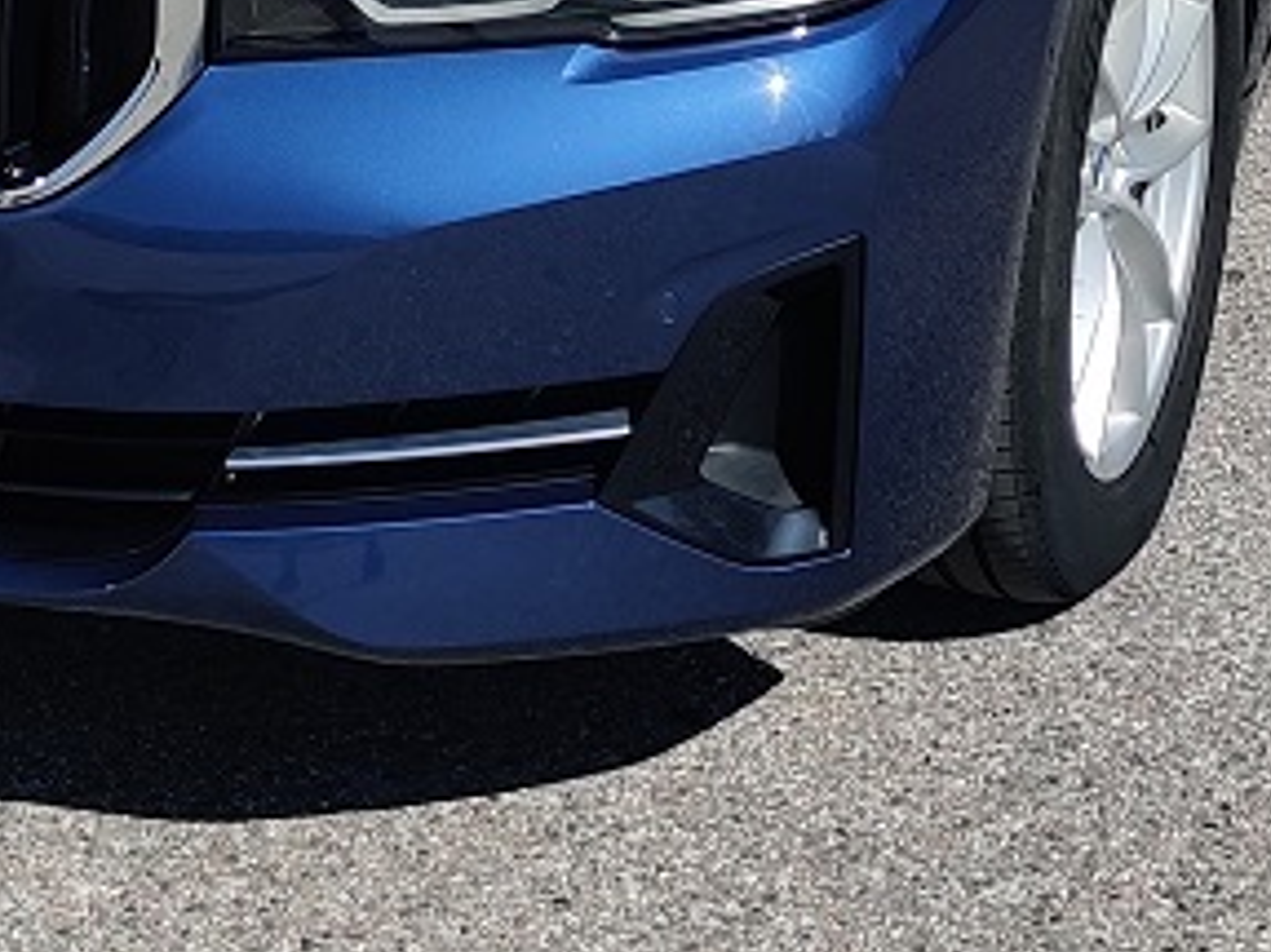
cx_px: 407
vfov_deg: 12.6
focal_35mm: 113
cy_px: -363
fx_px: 4147
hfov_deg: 17.4
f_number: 1.65
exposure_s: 1/3682
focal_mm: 4.75
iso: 125
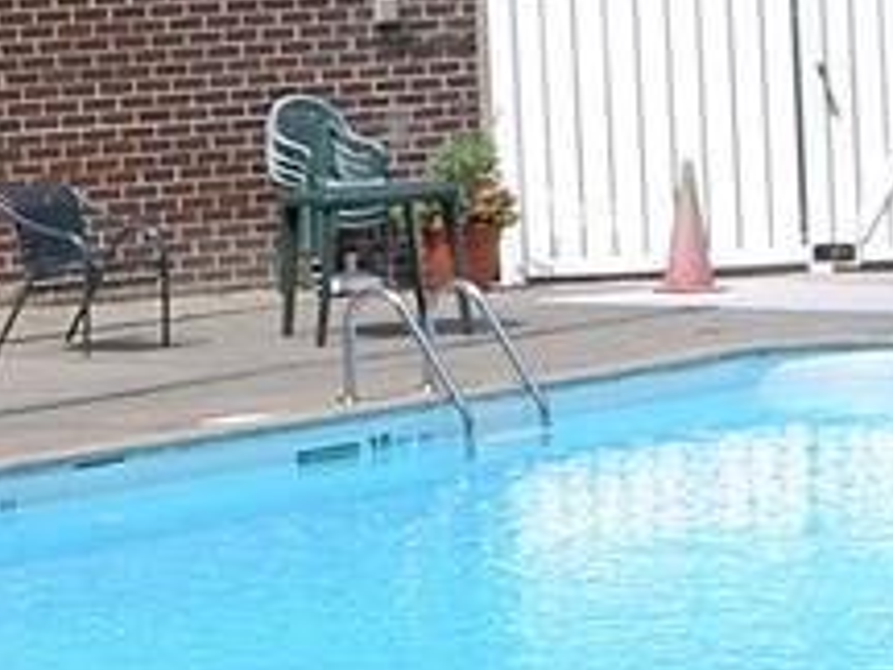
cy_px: 447
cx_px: -207
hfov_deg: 10.5
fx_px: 4773
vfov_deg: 8.0
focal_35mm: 185
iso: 100
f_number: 4.7
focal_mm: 8
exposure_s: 1/250
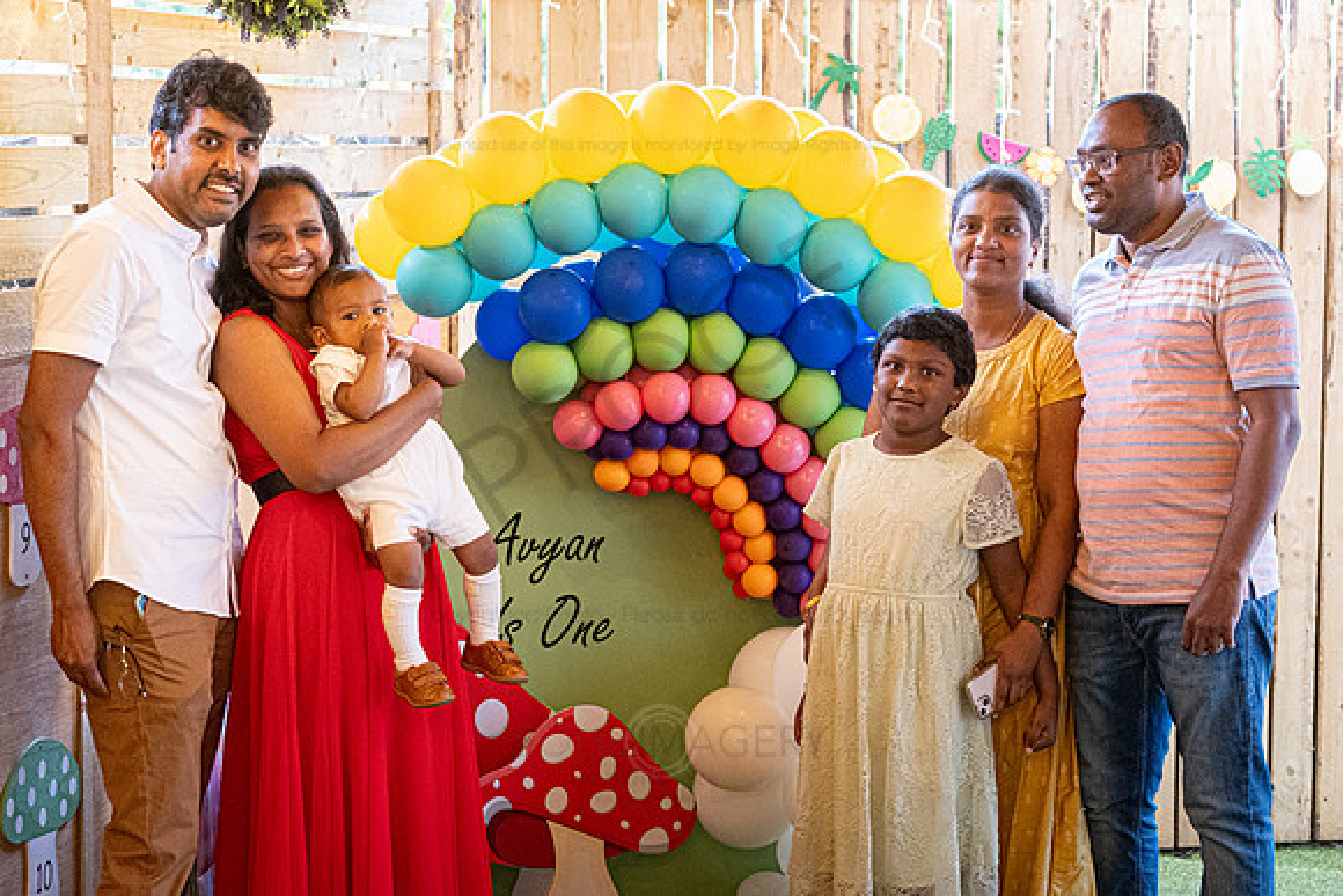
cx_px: 683
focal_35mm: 79
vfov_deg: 17.2
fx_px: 2966
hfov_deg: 25.5
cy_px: 433
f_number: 2.8
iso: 3200
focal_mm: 50
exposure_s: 1/60
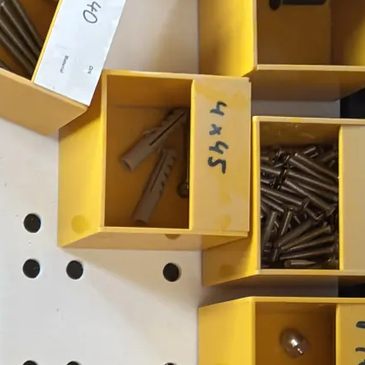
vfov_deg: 16.3
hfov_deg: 16.0
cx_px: -119
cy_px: 424
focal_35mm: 103
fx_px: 1229
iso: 125
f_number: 1.6
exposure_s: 1/48
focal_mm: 5.96
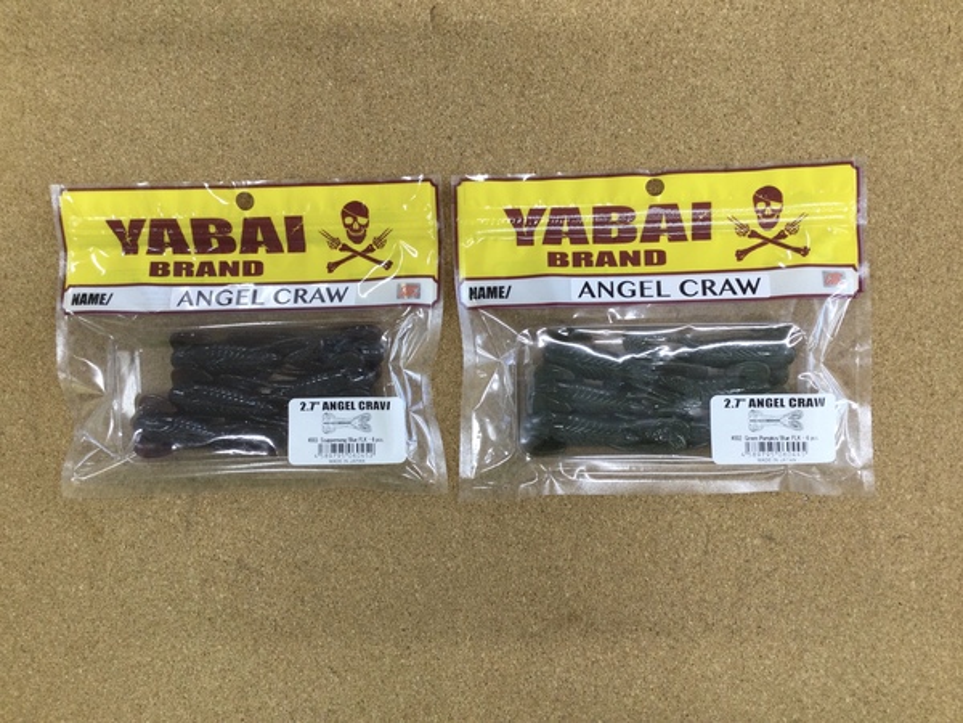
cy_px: 362
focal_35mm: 31
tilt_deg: -86.1
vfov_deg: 45.4
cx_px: 482
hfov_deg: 58.4
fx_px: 862
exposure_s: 1/40
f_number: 2.4
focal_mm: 3.3
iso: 32
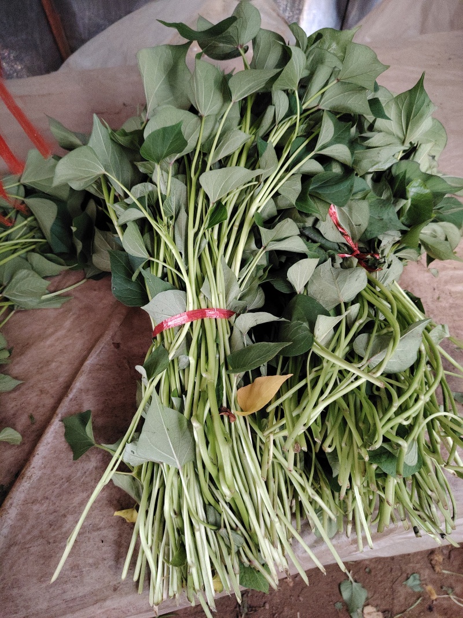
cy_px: 309
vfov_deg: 71.6
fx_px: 428
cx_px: 232
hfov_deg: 56.8
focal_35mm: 24
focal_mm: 5.25
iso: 7168
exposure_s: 1/267
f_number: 1.75
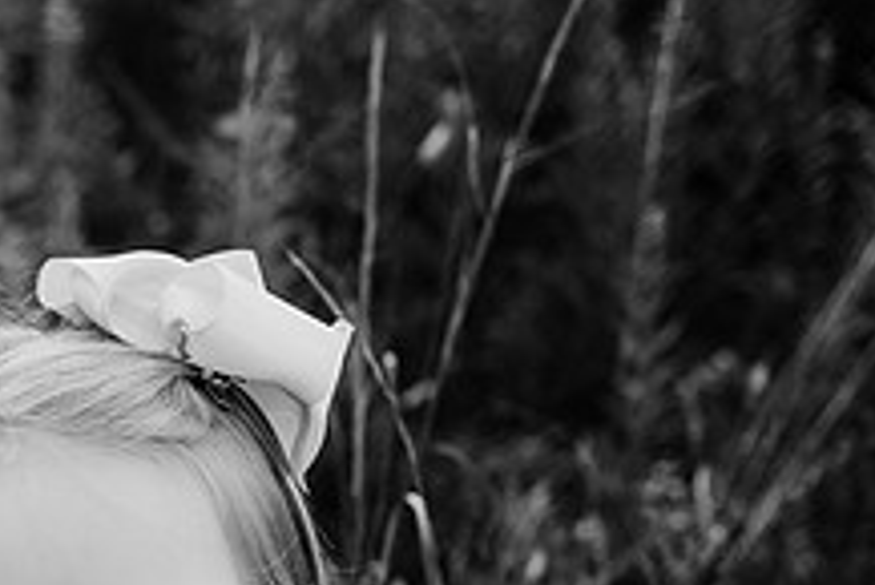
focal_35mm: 64
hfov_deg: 30.1
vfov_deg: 20.0
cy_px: 696
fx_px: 1557
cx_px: 93
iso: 250
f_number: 2.5
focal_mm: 24
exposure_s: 1/800
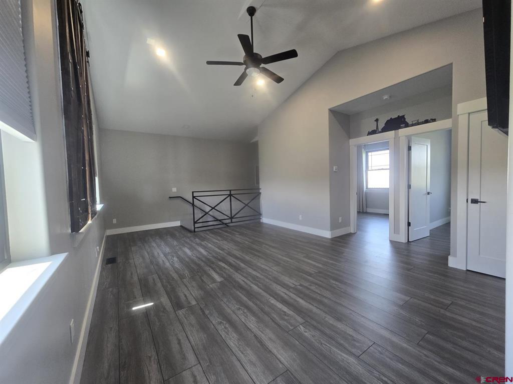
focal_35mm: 13
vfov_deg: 89.9
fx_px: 193
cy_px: 192
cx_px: 256
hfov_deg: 106.2
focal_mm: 2.2
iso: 100
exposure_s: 1/60
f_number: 2.2
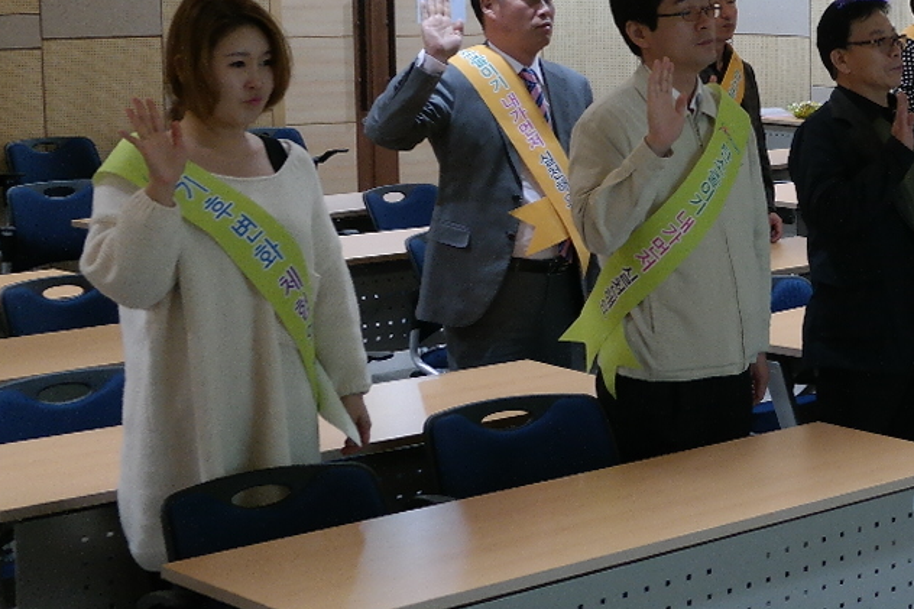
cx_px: 1135
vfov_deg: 16.6
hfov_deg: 22.5
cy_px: 187
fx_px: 2081
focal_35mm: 82
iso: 800
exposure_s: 1/40
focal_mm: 20
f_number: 3.5
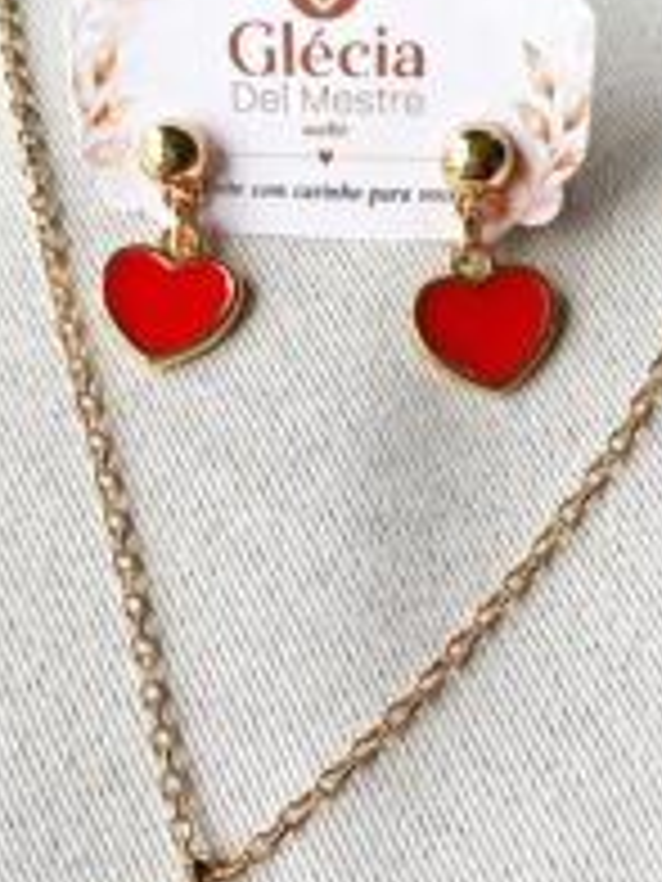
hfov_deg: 27.5
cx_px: 329
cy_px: 468
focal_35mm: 53
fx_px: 1351
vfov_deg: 36.2
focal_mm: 4.25
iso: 32
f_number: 1.8
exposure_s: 1/309
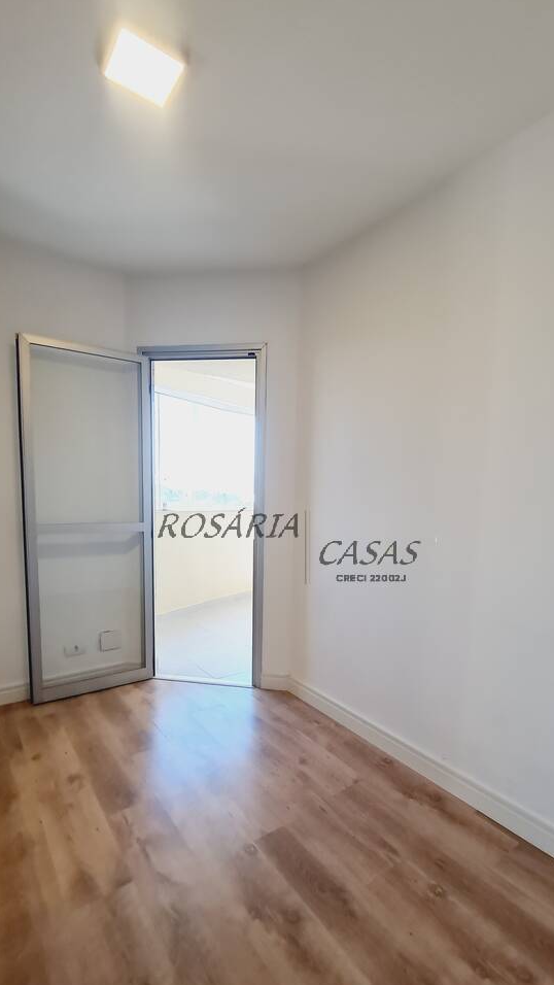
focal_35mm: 16
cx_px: 291
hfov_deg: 67.1
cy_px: 550
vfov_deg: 98.9
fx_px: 418
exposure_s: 1/120
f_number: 2.2
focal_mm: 2.2
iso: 100
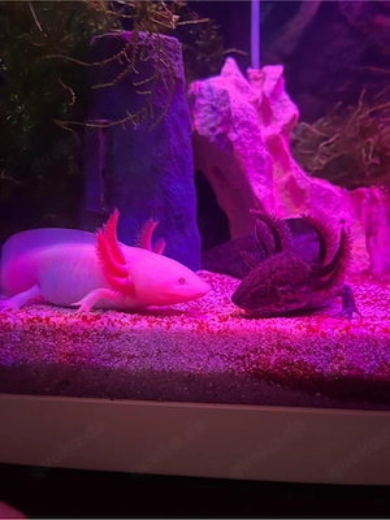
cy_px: 260
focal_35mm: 26
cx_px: 195
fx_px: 391
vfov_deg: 67.3
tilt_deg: -6.7
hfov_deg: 53.1
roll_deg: +0.7
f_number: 1.6
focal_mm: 5.1
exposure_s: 1/10
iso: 800
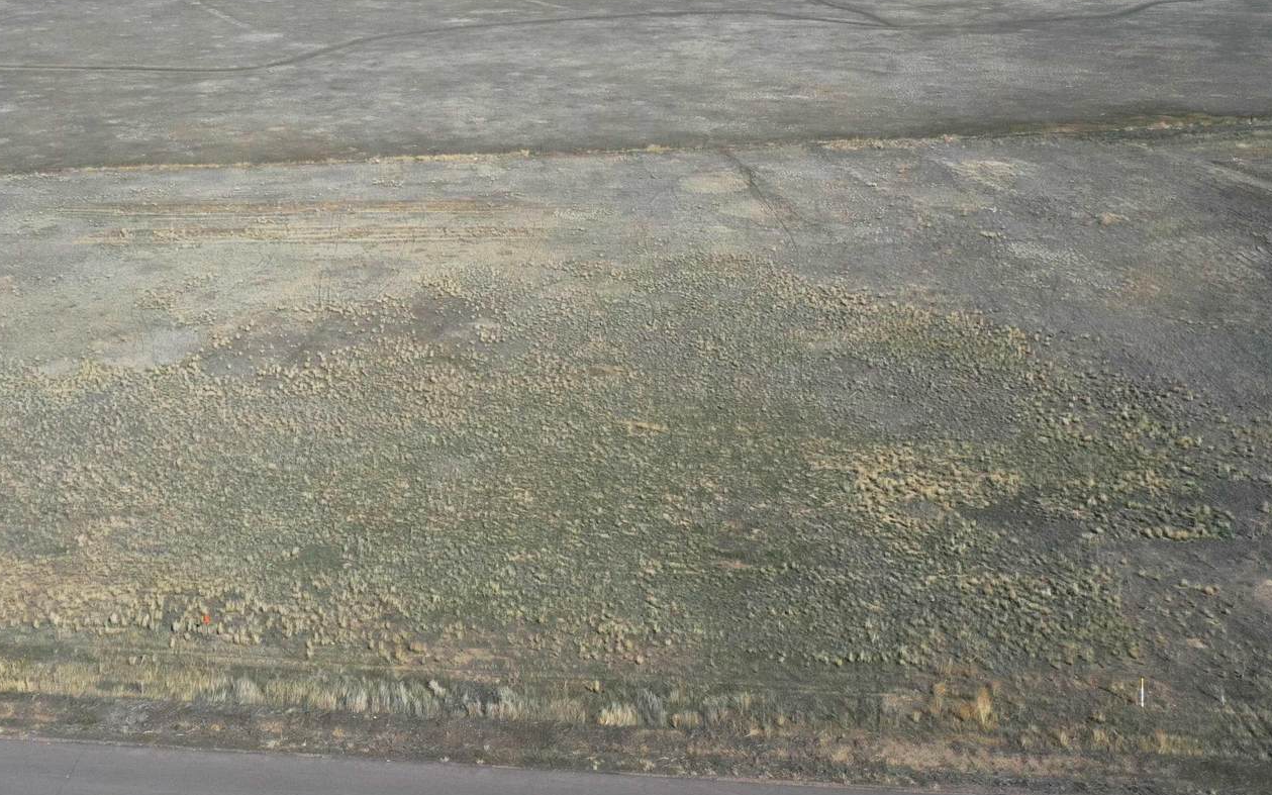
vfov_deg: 43.1
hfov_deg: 64.6
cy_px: 417
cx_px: 638
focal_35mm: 29
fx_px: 1005
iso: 800
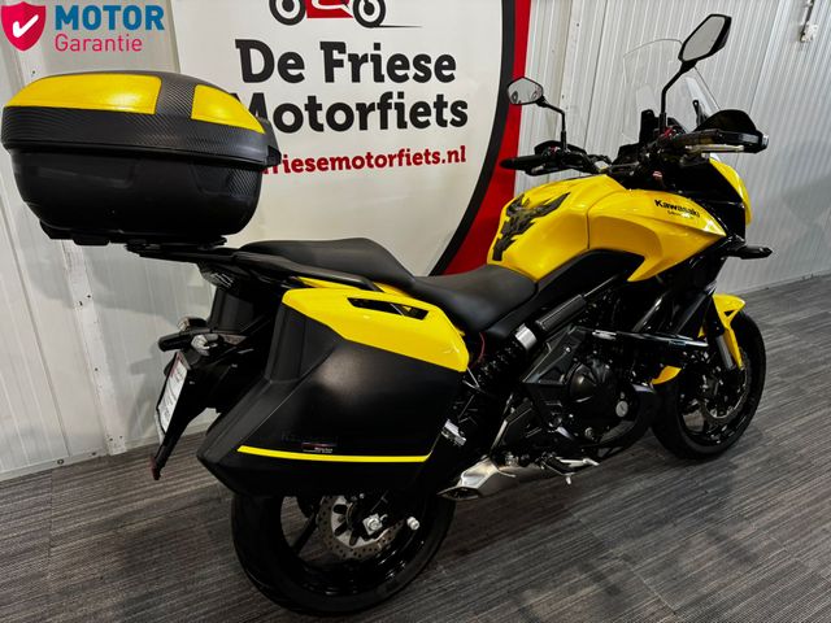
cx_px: 416
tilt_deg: -24.5
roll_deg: -1.5
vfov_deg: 56.8
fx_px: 576
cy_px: 312
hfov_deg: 71.6
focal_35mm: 24
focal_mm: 6.76
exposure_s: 1/50
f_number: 1.78
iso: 250
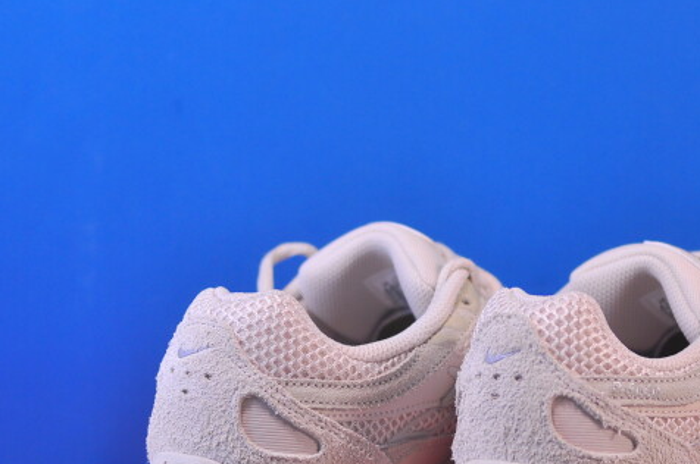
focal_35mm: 126
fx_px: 2447
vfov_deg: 10.8
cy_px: 293
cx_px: 506
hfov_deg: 16.2
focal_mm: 50
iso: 250
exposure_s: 1/320
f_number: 2.5
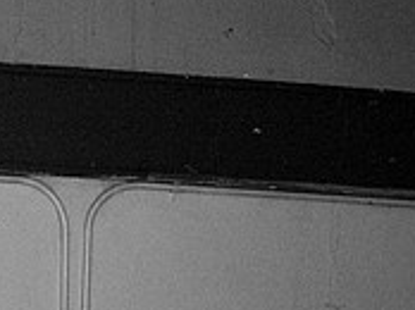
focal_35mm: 169
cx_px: -234
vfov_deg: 8.6
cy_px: 424
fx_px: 2019
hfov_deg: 11.2
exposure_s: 1/40
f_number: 2.8
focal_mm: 35
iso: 800
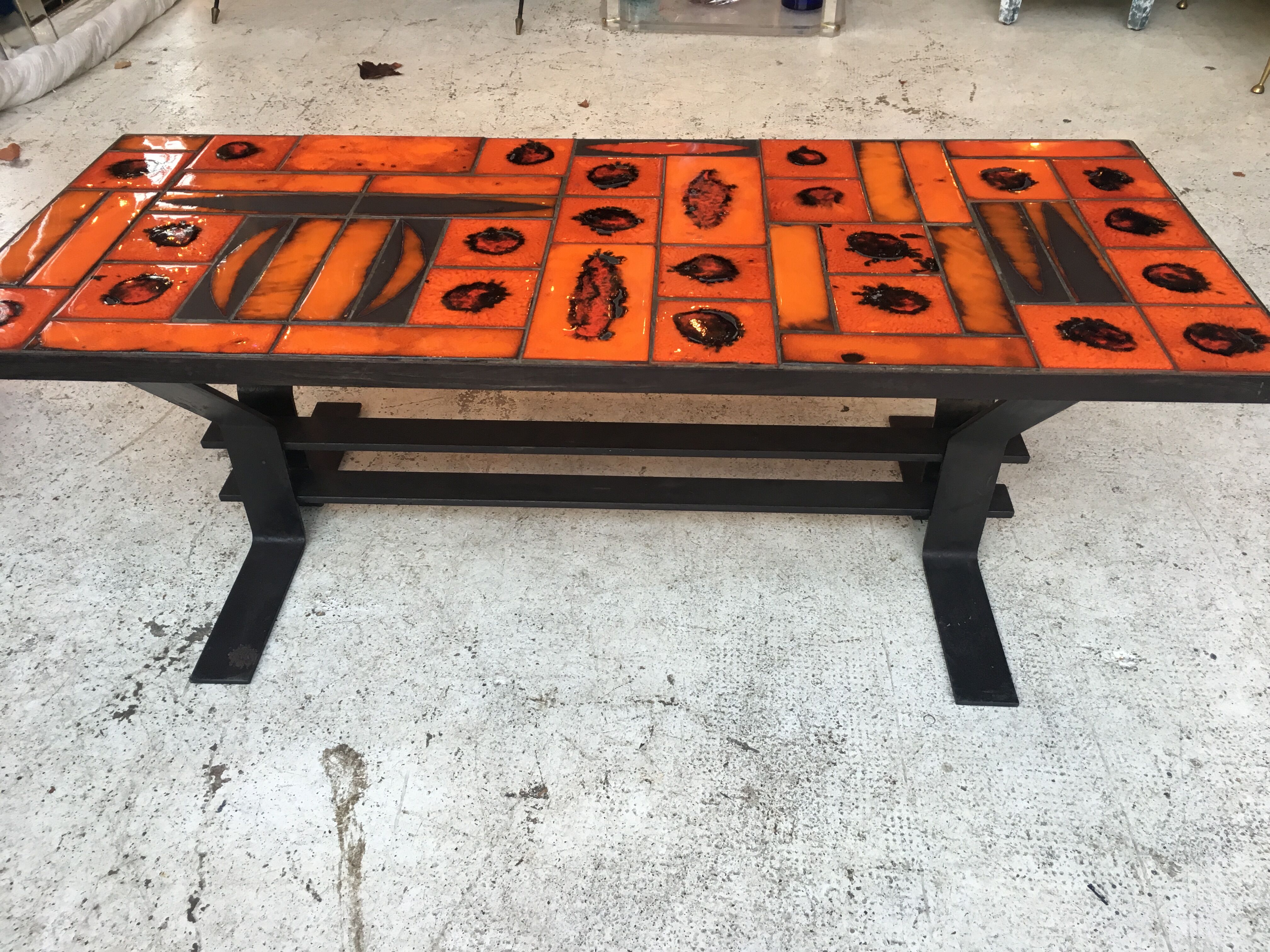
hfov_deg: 61.7
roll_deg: -0.3
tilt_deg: -39.6
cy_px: 476
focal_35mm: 29
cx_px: 635
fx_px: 1064
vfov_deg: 48.2
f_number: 2.2
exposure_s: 1/33
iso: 32
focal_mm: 4.15
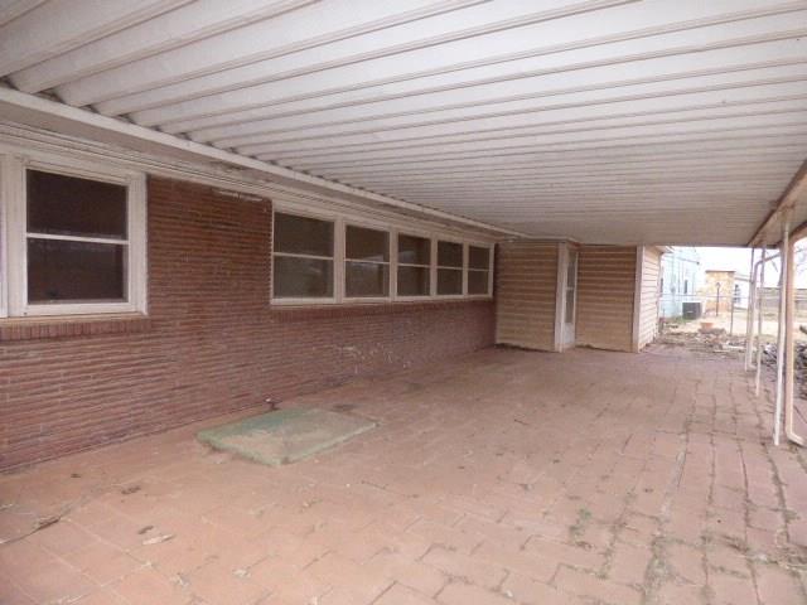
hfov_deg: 81.7
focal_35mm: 20
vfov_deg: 66.0
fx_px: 466
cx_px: 404
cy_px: 302
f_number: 2.8
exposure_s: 1/80
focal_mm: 3.58
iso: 640
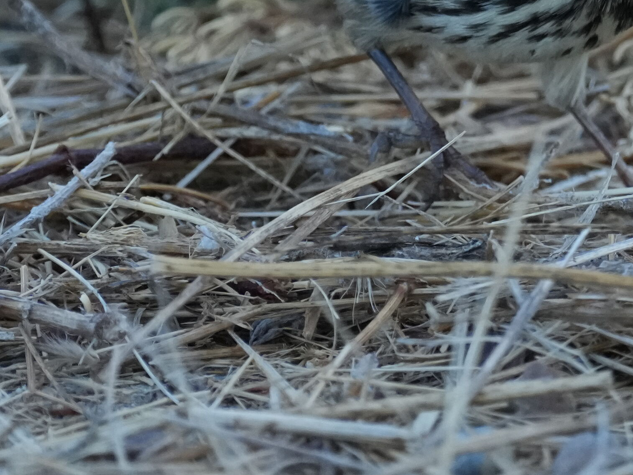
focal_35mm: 2304
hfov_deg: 0.9
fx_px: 42138
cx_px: 555
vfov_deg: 0.6
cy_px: -61
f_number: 6.3
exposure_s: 1/2000
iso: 3200
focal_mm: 560
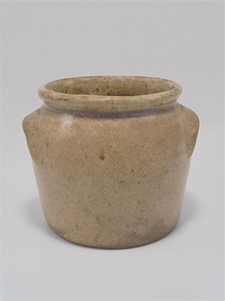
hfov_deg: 29.7
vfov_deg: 38.9
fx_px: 425
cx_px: 112
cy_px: 150
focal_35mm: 49
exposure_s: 1/40
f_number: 4.8
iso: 100
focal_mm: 8.9
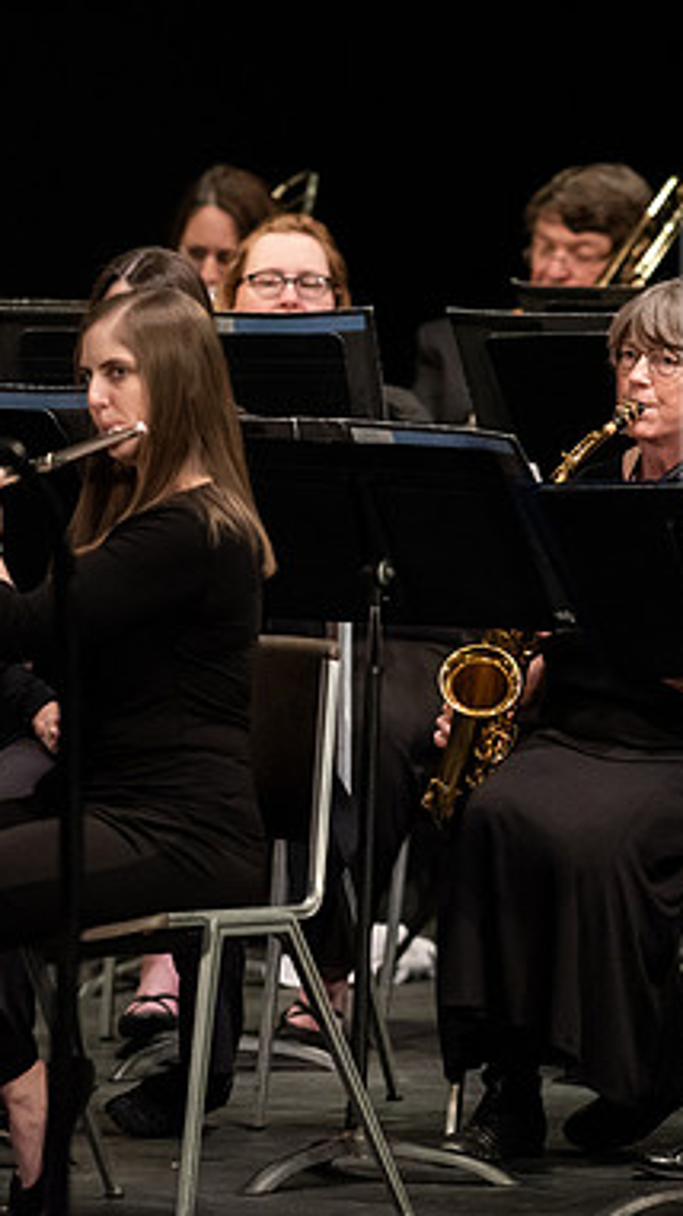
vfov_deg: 4.5
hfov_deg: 2.5
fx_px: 15439
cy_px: 605
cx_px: 584
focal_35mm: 479
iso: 4000
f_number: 3.5
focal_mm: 300
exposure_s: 1/320
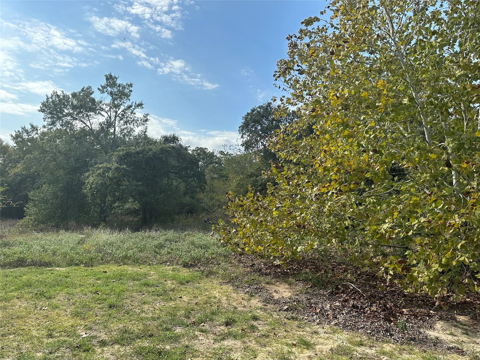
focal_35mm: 24
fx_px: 333
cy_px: 180
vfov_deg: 56.8
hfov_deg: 71.6
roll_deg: -3.5
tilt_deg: +7.1
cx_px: 240
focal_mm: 6.86
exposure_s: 1/5000
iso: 80
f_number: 1.78
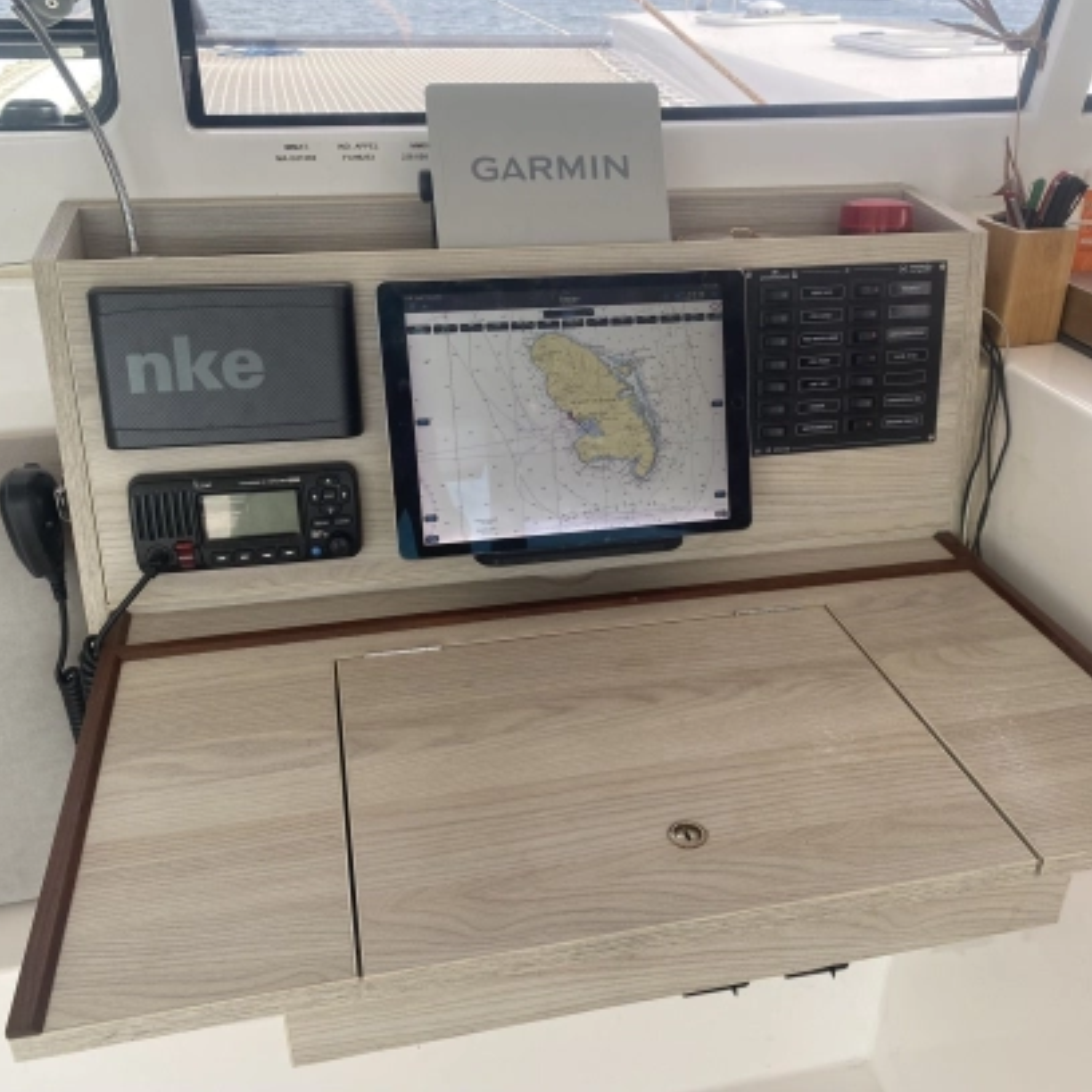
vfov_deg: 52.5
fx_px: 1106
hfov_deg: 52.5
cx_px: 586
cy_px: 545
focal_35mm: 31
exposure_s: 1/334
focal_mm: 4.25
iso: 32
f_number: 1.8
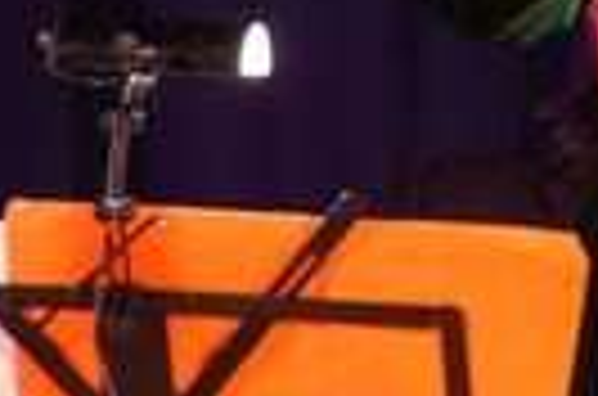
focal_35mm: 2055
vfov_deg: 0.7
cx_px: 836
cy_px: -356
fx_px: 34054
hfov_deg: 1.0
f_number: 5.6
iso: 1600
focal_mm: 280
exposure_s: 1/30
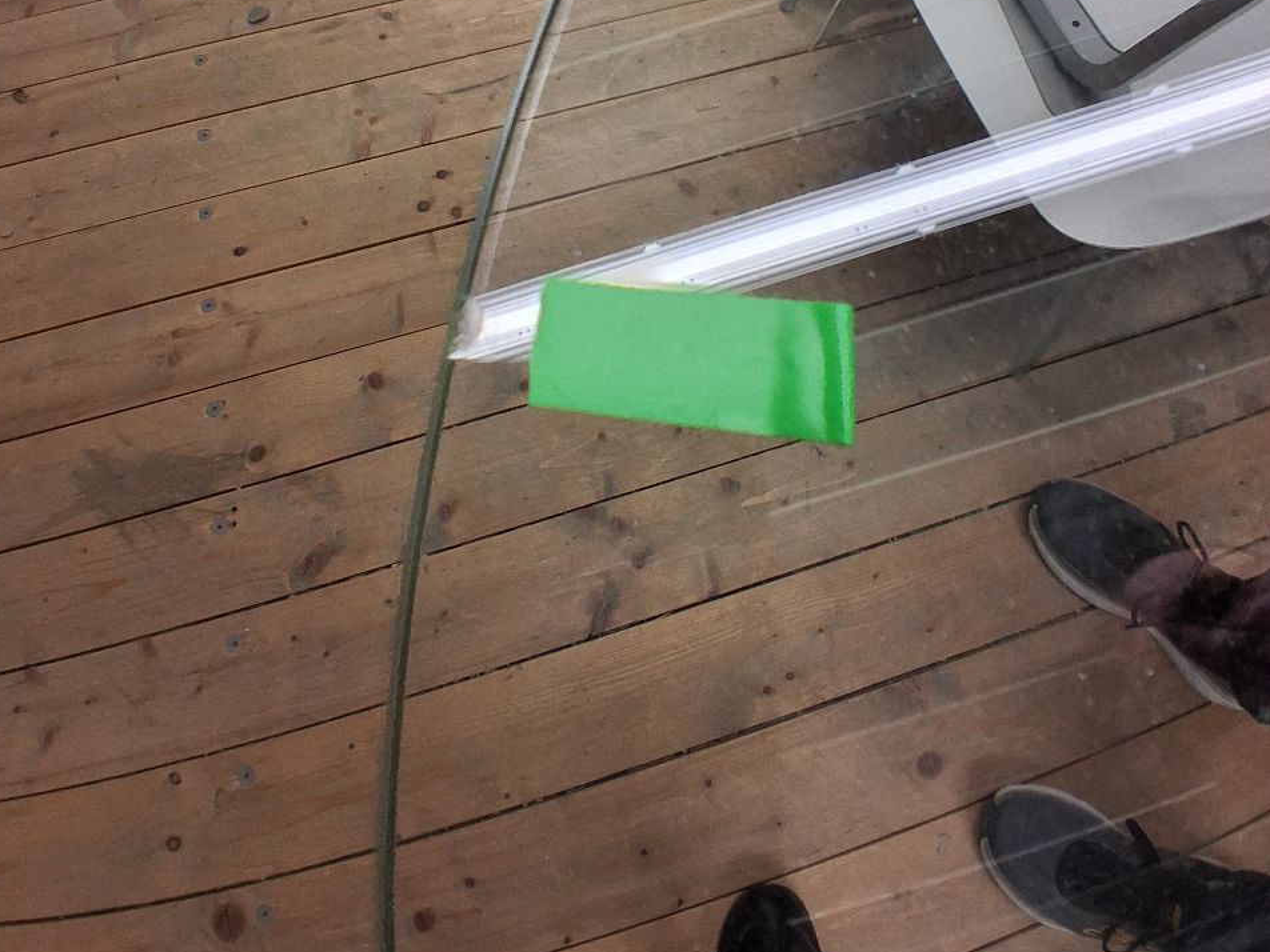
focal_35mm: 23
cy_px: 156
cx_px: 628
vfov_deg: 53.8
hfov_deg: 73.9
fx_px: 844
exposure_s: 1/50
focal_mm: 1.4
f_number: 2.2
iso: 125
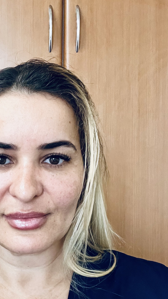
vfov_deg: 47.1
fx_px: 341
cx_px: 28
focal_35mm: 43
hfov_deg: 27.0
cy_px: 179
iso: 400
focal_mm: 2.71
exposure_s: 1/48
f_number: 2.2
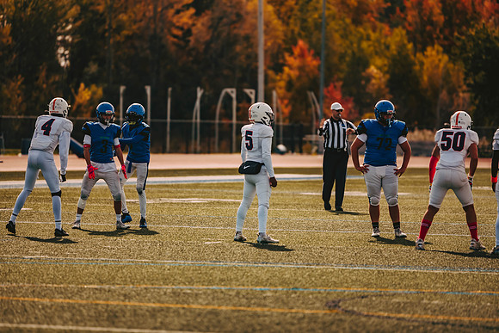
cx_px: 250
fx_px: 2773
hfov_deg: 10.3
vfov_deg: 6.9
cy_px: 166
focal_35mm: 200
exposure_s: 1/2000
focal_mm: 200
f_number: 2.8
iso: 160
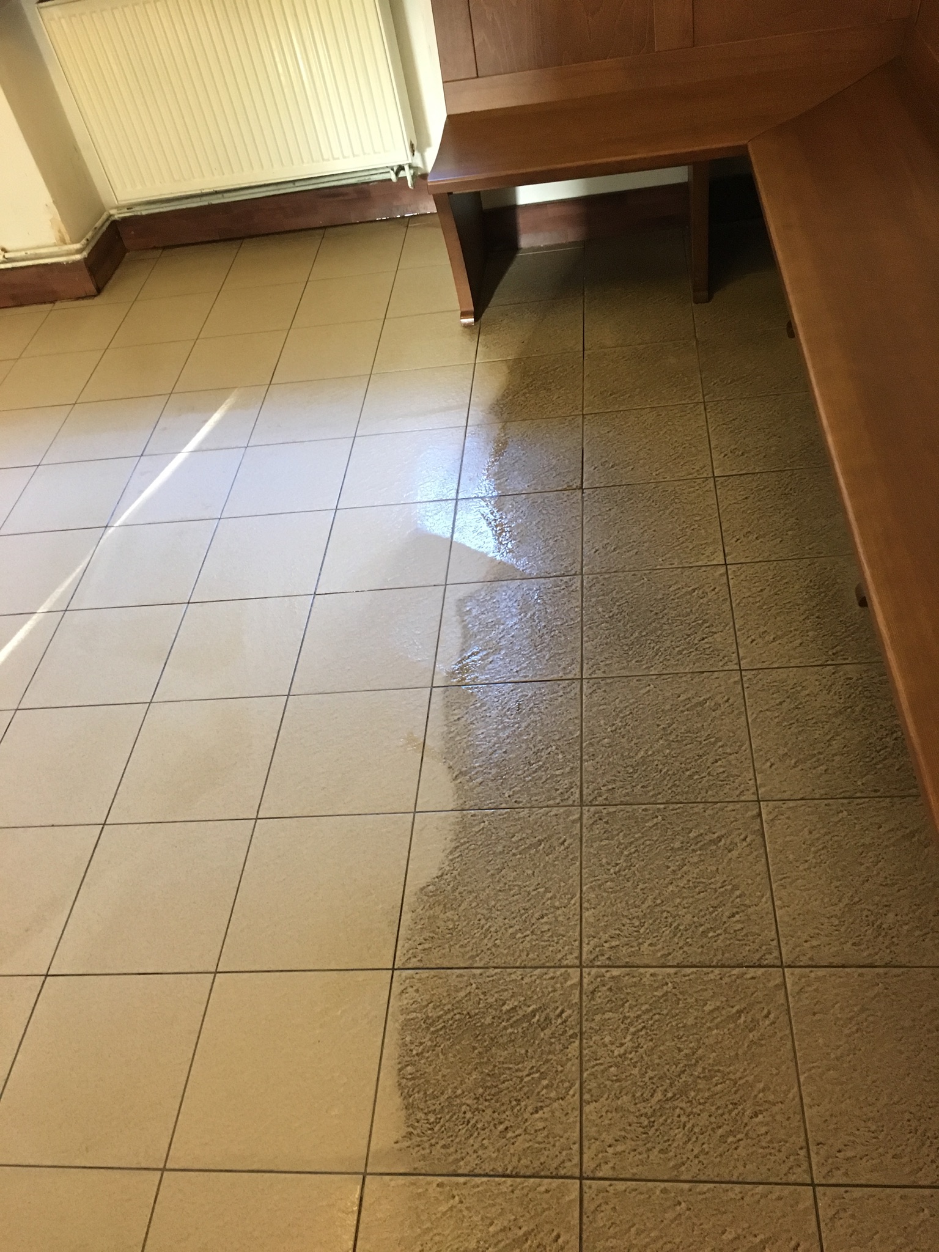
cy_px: 626
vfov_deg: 61.7
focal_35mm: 29
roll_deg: +15.3
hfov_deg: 48.2
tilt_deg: -42.9
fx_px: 1049
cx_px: 470
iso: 200
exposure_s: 1/20
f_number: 2.2
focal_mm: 4.15
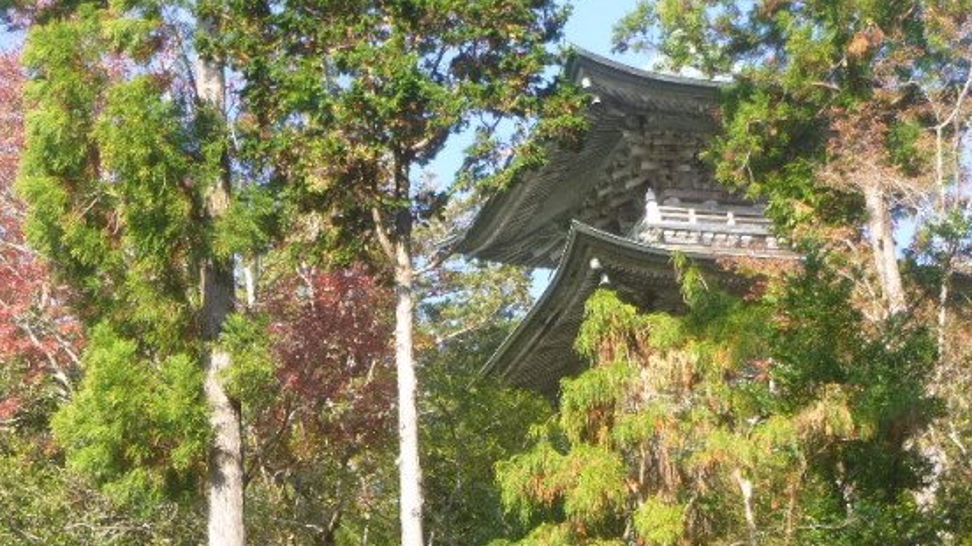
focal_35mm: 89
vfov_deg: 13.5
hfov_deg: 23.7
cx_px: 255
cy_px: 384
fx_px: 2293
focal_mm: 7.9
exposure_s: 1/100
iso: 100
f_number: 4.7
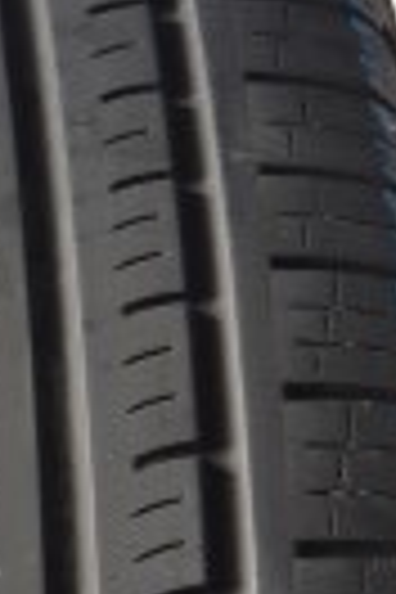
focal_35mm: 254
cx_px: -648
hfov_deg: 5.2
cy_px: 716
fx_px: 4186
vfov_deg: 8.0
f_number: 5
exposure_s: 1/100
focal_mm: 31
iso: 400
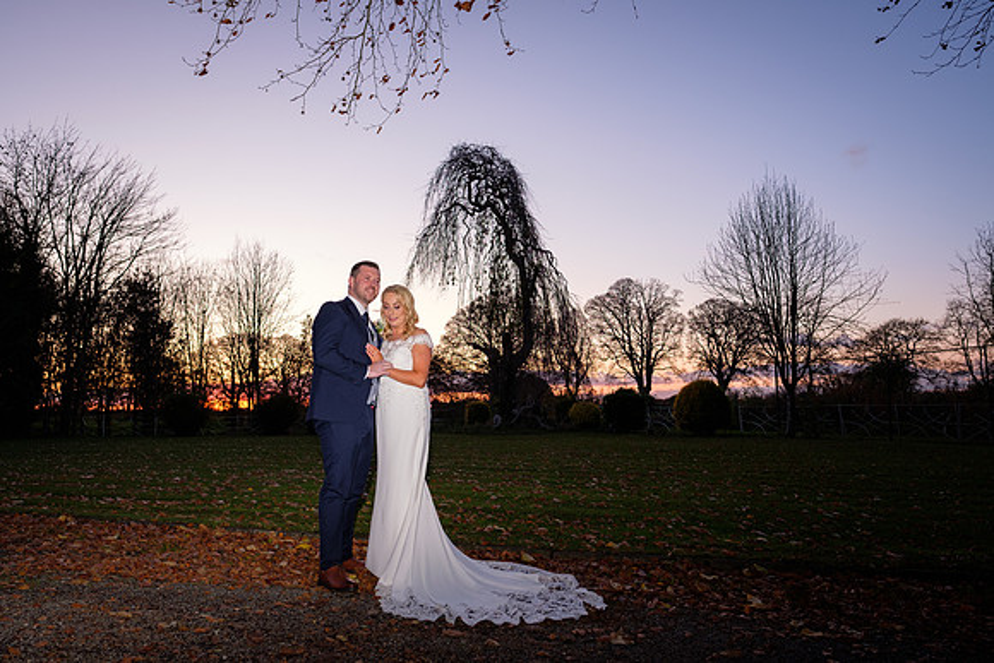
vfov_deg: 53.2
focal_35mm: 24
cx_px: 497
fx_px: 663
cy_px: 332
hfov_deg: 73.7
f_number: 4
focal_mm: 16
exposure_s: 1/200
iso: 500
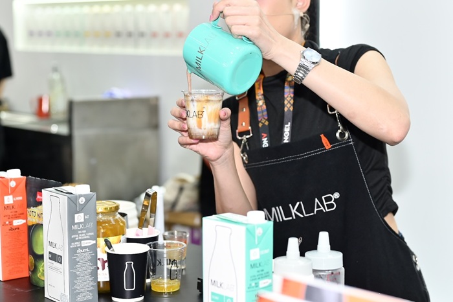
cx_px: 226
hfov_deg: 27.0
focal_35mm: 75
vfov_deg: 18.2
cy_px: 151
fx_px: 943
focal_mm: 50
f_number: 2.8
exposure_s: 1/200
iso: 640
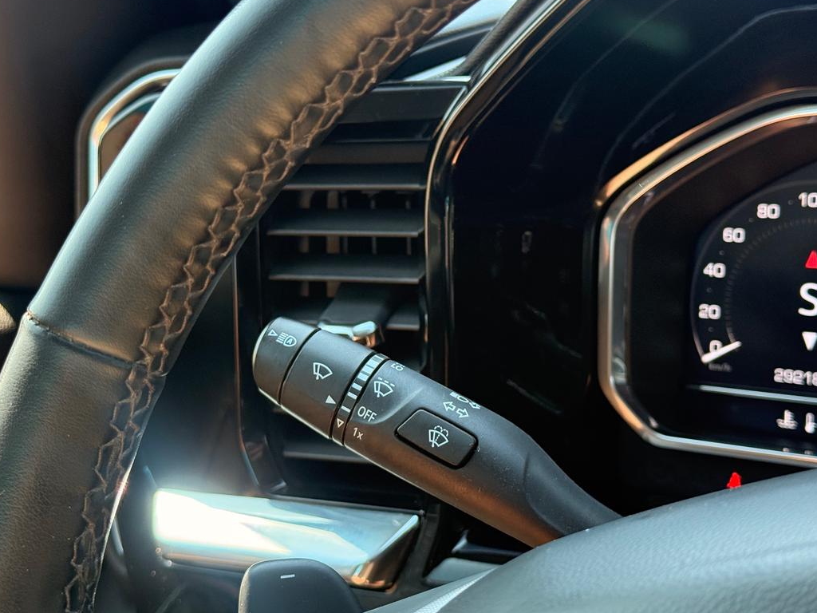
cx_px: 424
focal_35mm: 60
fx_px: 1416
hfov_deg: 32.2
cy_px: 269
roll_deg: +3.4
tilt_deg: -14.0
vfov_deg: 24.4
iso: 200
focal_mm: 6.76
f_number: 1.78
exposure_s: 1/162
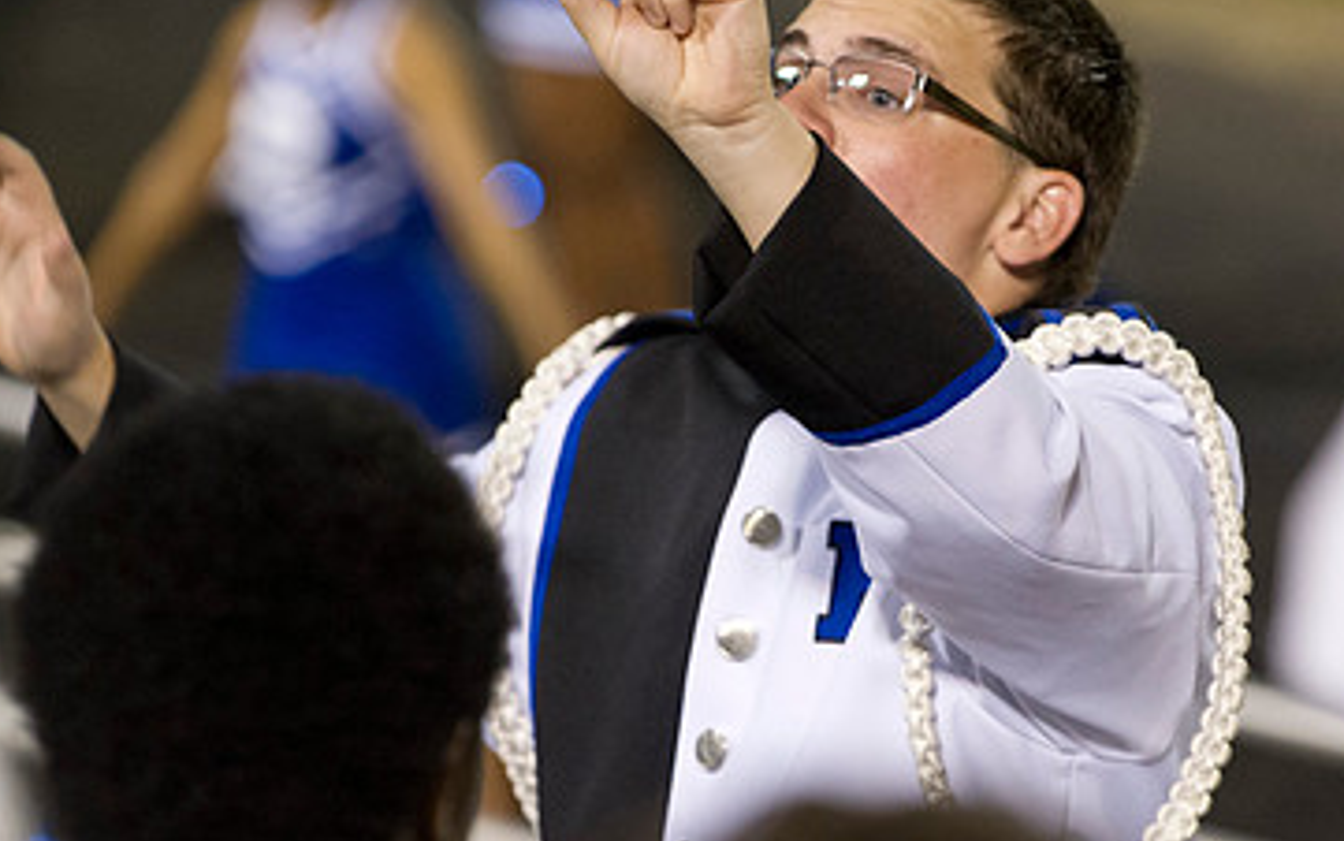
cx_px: 901
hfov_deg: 6.4
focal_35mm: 327
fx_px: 11983
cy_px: 636
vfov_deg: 4.0
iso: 4000
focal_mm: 200
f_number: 4
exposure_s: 1/125
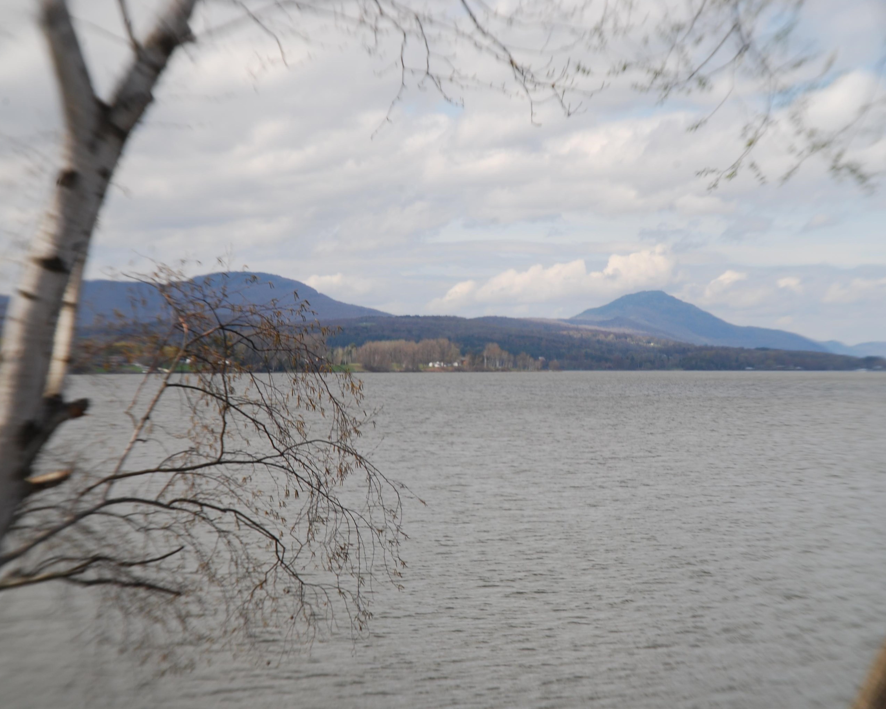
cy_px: 353
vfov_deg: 14.7
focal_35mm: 105
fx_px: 2753
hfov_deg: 18.3
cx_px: 483
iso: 100
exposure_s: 1/60
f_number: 14
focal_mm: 62
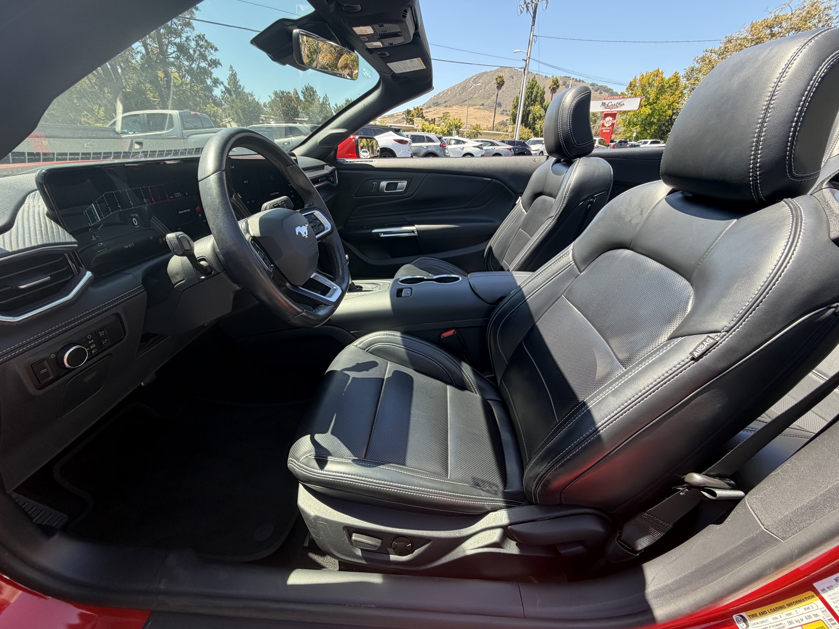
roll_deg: -0.1
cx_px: 420
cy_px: 314
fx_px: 339
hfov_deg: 102.1
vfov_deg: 85.7
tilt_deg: -26.8
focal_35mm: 14
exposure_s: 1/173
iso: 40
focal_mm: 2.22
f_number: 2.2
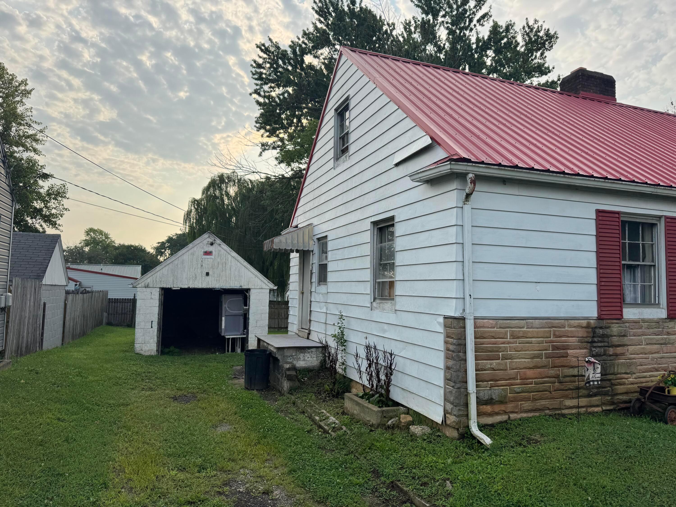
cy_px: 254
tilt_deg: +2.1
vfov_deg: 56.8
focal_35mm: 24
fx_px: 469
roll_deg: +0.4
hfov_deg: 71.6
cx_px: 338
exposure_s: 1/3597
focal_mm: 6.76
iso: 80
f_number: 1.78
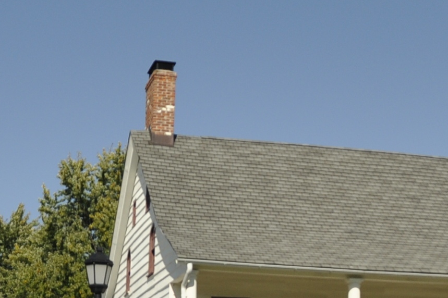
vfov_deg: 13.5
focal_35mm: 101
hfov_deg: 19.7
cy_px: 237
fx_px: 1256
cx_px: 426
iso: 200
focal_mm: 18
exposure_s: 1/4000
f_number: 3.5
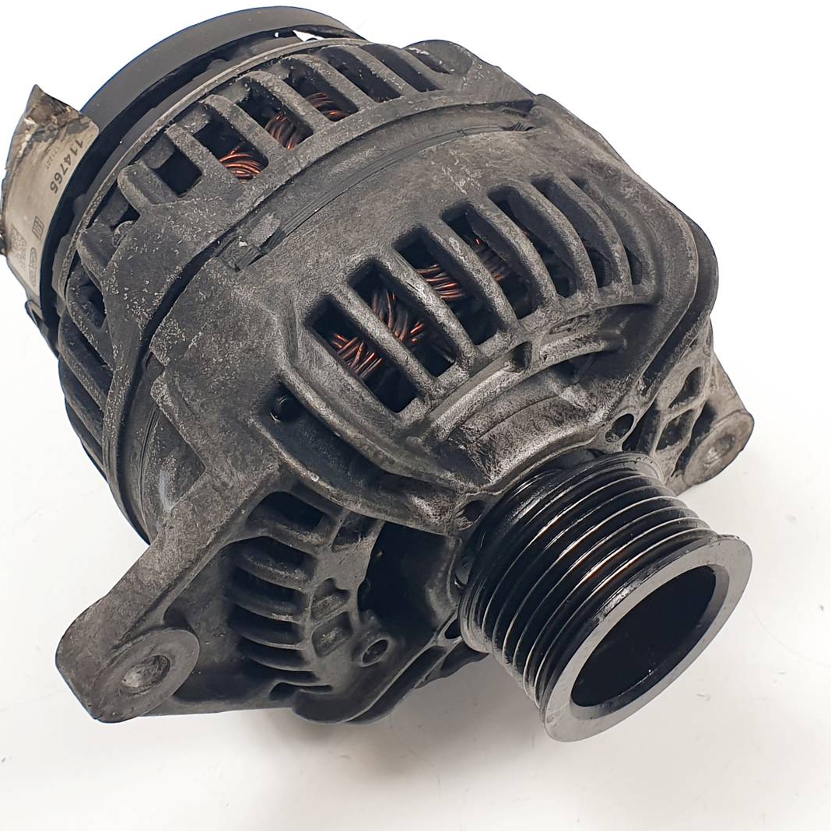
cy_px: 417
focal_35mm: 31
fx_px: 842
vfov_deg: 52.5
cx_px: 362
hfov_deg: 52.4
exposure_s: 1/207
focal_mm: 4.3
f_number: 2.4
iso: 50
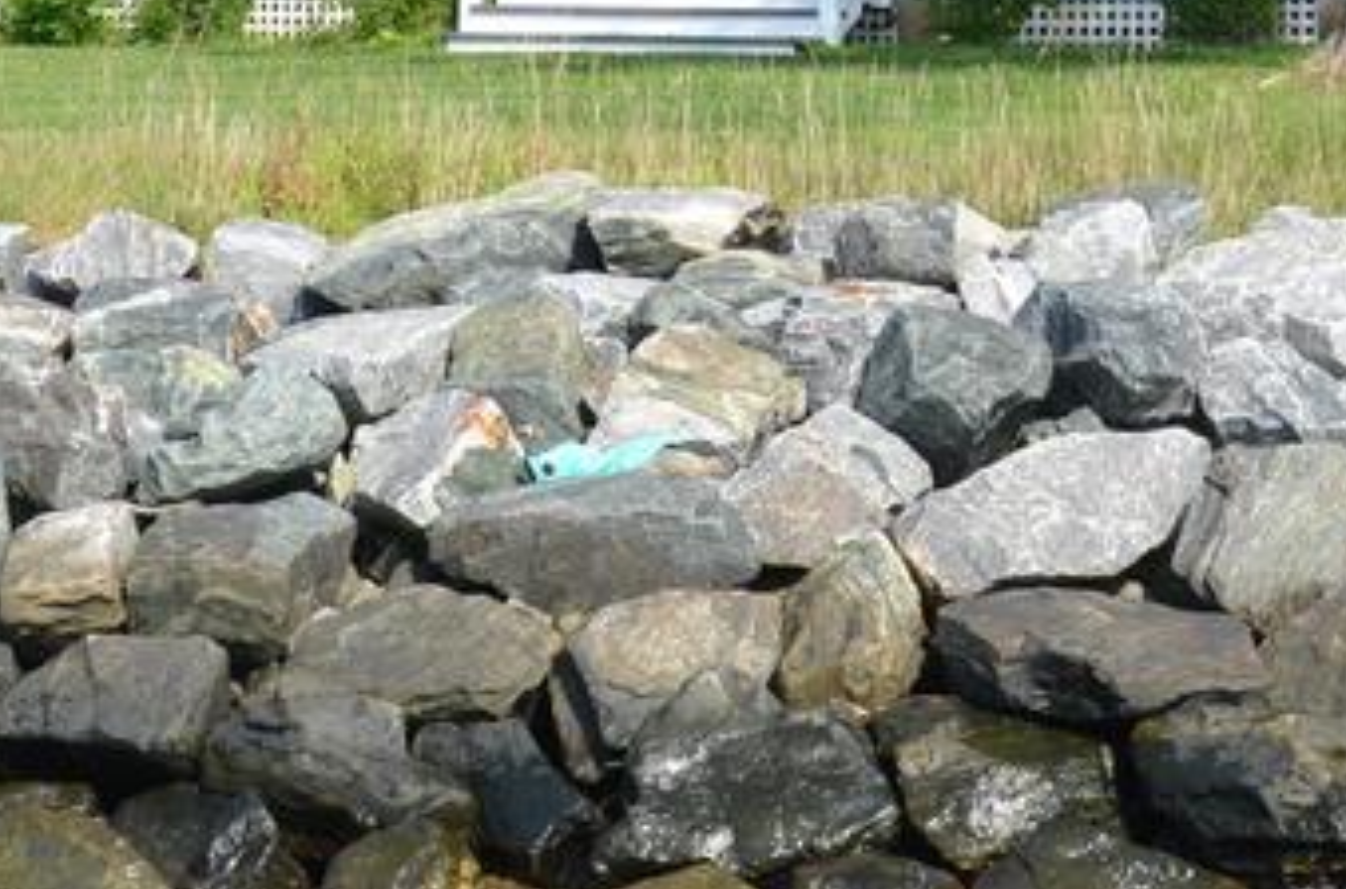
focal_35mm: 127
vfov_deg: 10.5
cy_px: -210
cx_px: 929
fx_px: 4735
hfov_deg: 16.1
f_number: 8
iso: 160
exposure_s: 1/250
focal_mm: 28
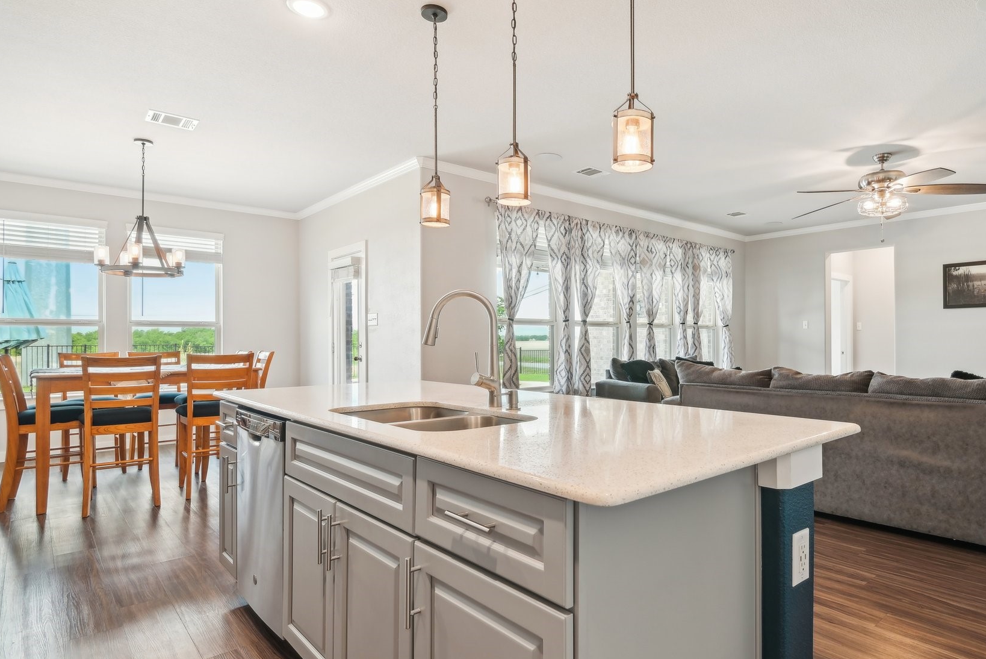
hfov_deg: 83.1
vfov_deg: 62.0
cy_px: 332
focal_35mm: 20
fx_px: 548
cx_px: 581
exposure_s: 1/4
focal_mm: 16
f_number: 8
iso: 200
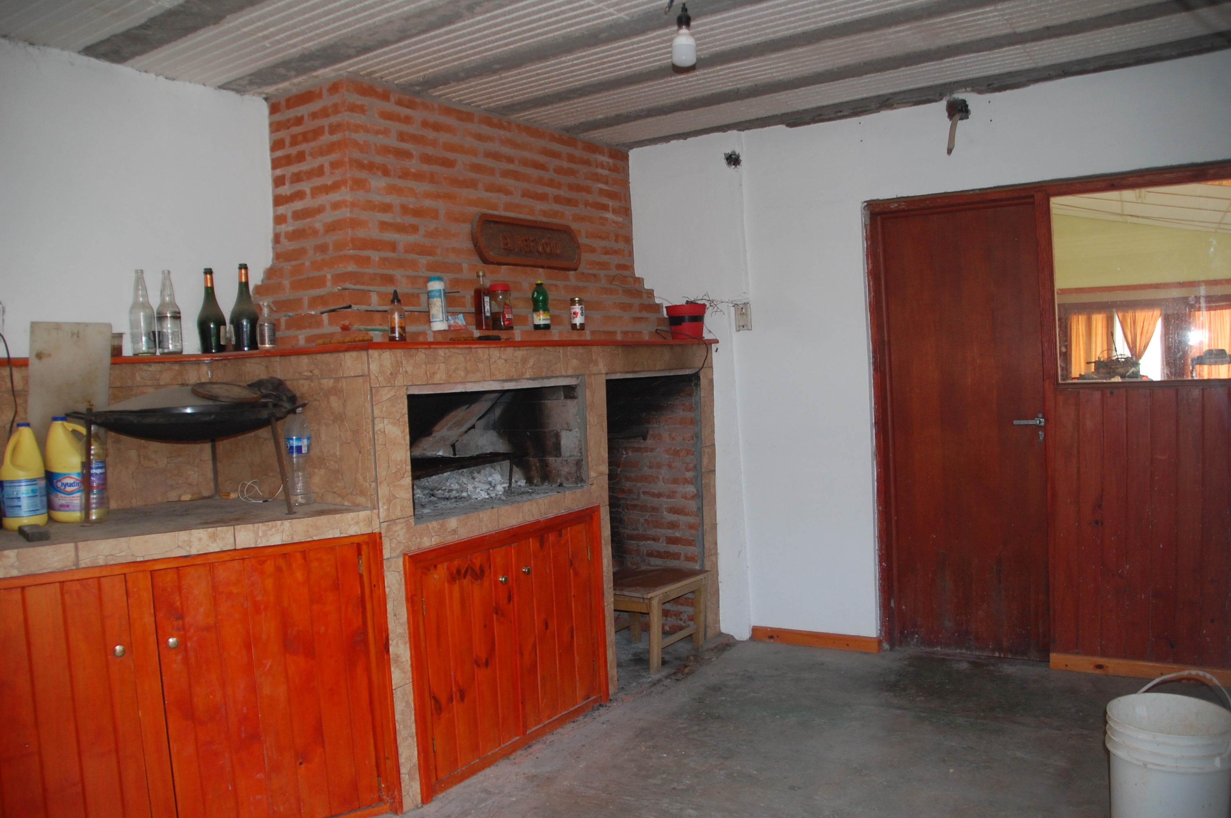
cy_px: 409
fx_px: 922
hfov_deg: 67.4
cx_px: 616
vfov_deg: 47.8
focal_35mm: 27
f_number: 3.5
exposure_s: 1/60
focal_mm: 18
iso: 400
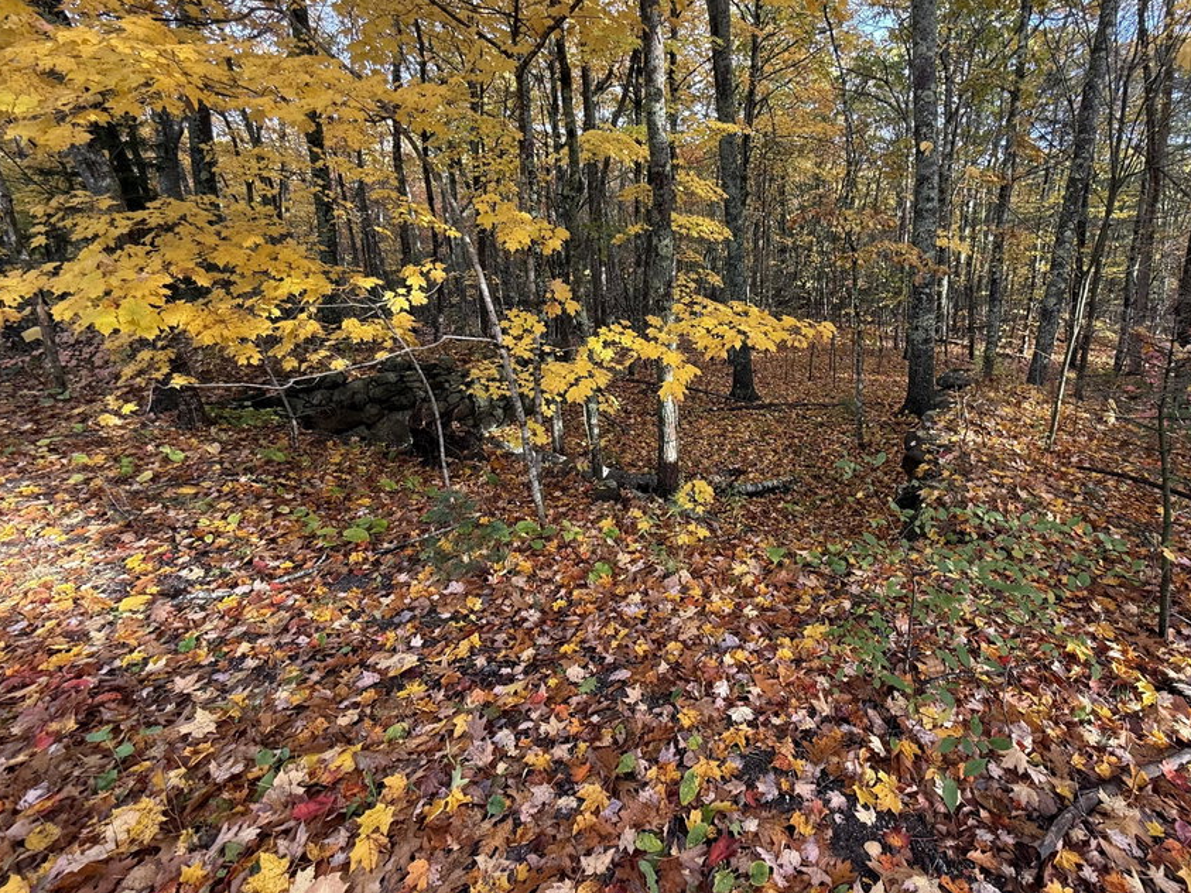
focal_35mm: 17
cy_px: 372
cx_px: 709
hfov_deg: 90.0
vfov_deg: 74.1
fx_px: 585
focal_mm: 2.22
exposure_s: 1/99
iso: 100
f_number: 2.2
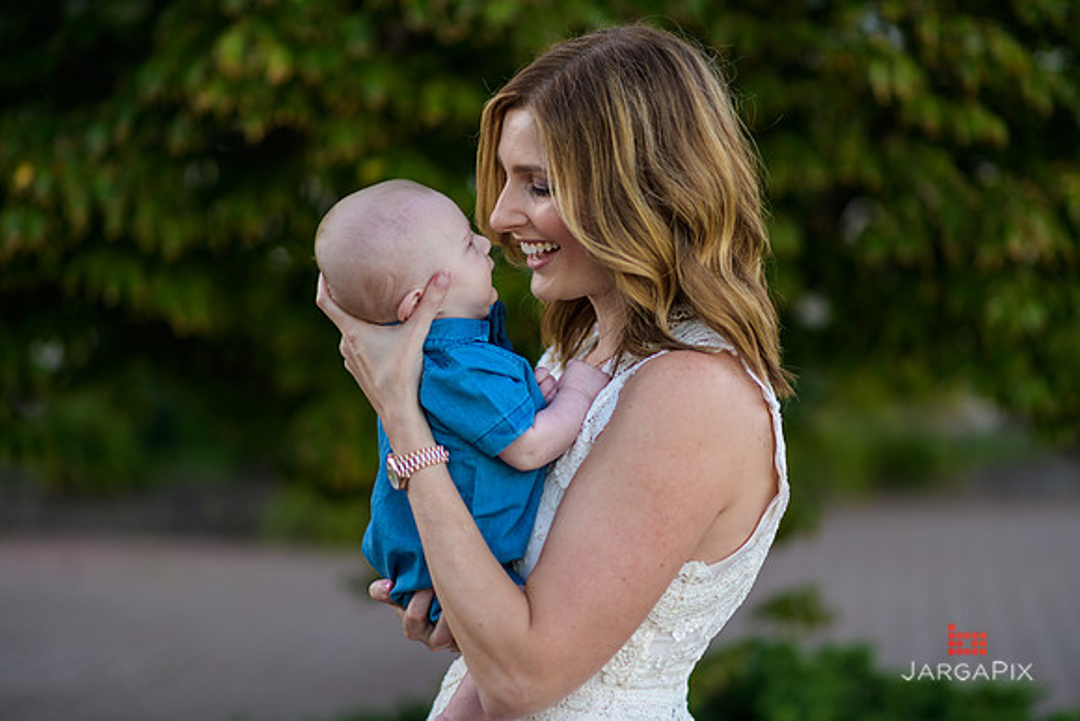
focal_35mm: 85
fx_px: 2550
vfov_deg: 16.1
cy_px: 360
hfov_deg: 23.9
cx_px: 540
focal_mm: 85
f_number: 2
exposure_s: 1/500
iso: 200
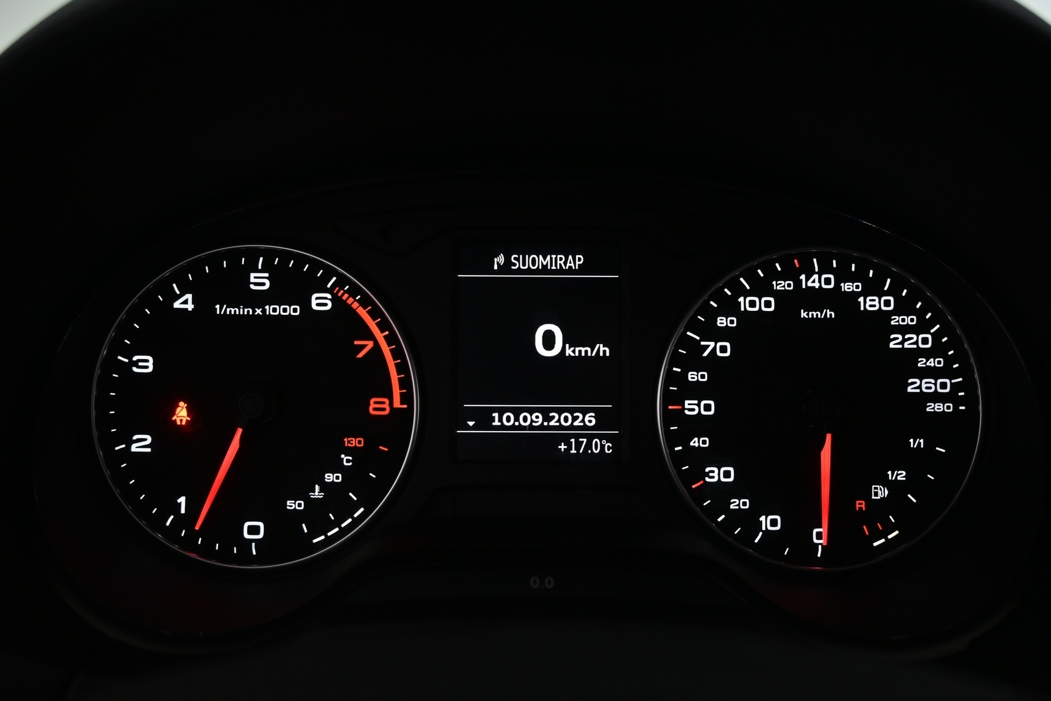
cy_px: 350
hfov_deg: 56.1
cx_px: 526
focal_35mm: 34
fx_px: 985
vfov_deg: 39.1
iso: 1250
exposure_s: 1/40
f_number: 4
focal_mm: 22.5
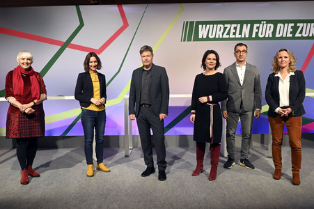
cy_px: 104
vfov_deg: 44.9
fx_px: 253
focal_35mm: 29
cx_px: 157
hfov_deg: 63.7
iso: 8000
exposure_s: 1/400
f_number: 6.3
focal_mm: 29
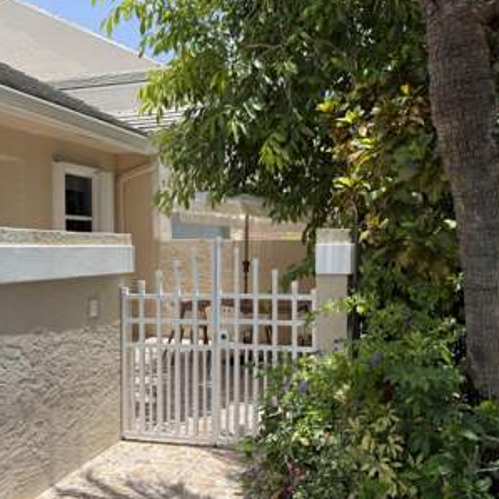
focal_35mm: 34
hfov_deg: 48.4
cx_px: 279
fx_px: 555
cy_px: 251
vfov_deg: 48.5
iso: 80
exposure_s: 1/2110
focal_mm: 6.76
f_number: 1.78
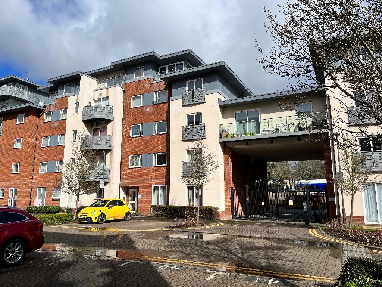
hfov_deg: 67.3
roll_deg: +0.2
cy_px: 144
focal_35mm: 26
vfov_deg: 53.1
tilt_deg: +10.5
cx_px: 191
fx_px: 287
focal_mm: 5.1
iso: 50
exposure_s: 1/5848
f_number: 1.6
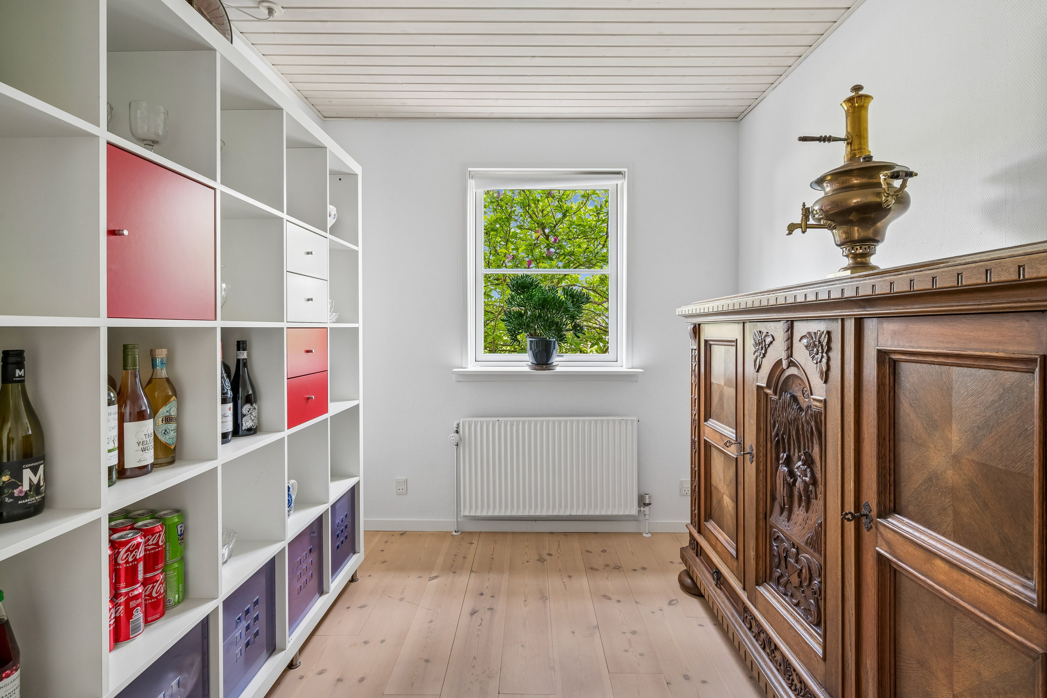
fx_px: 494
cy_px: 349
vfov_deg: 70.4
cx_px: 524
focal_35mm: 17
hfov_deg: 93.3
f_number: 9
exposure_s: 1/10
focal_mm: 17
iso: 640
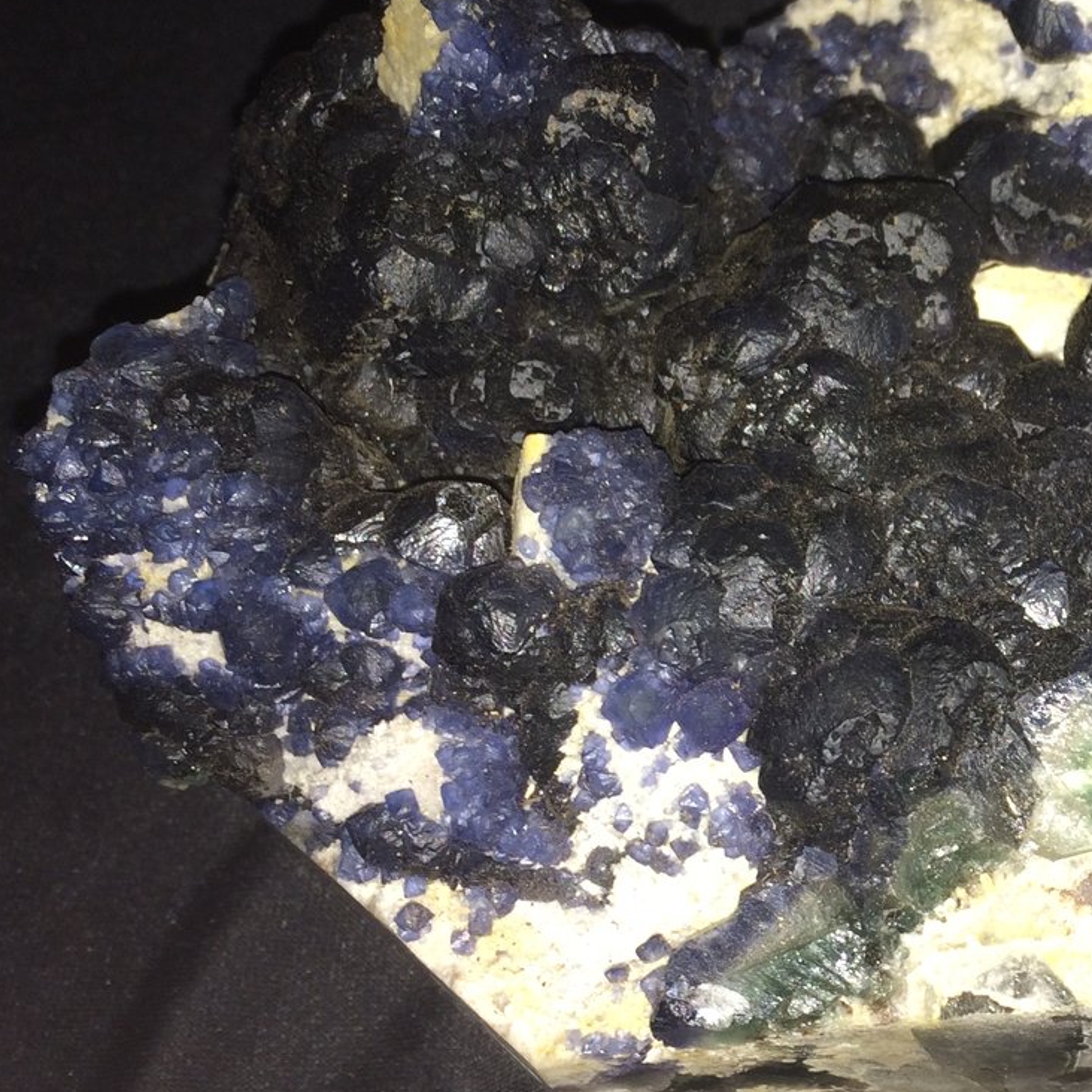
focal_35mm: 56
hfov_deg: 28.7
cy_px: 492
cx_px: 1091
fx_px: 1999
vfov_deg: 30.5
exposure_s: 1/42
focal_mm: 4.15
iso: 32
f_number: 2.2
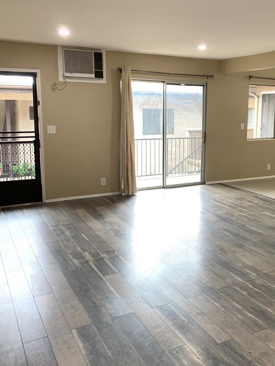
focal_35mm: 34
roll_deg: -0.7
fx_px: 360
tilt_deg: -7.9
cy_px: 169
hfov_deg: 41.5
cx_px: 173
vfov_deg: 53.9
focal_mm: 4.25
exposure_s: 1/60
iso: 80
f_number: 1.8
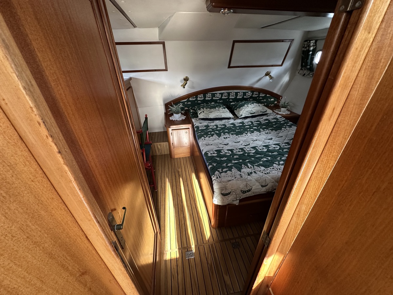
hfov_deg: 102.1
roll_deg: +1.8
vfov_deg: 85.7
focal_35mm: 14
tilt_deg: -31.7
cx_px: 196
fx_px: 159
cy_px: 148
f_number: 2.2
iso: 250
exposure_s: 1/99
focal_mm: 2.22
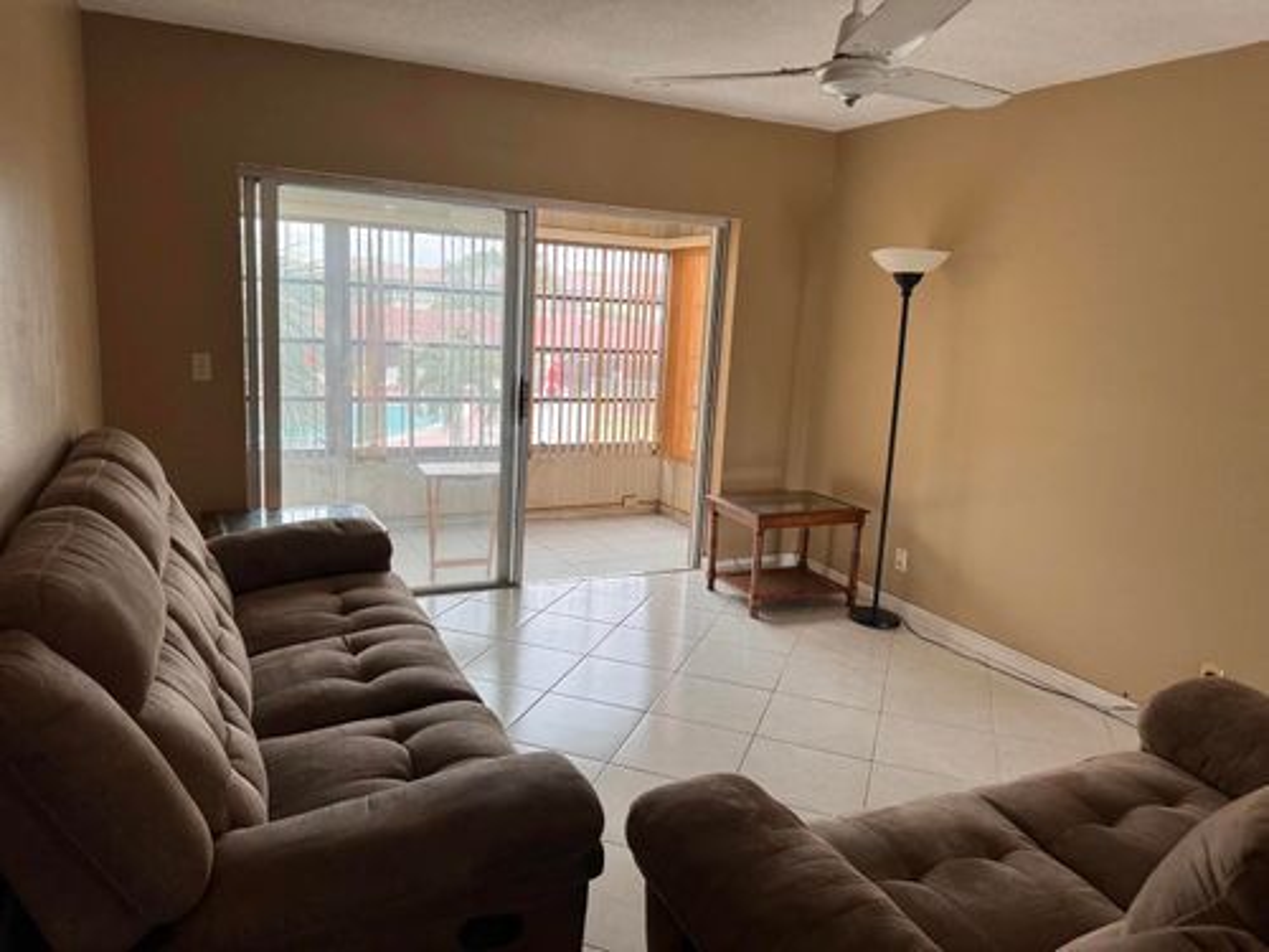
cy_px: 476
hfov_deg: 71.6
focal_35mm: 24
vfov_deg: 56.8
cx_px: 634
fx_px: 880
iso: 200
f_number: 1.78
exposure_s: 1/121
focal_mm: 6.86
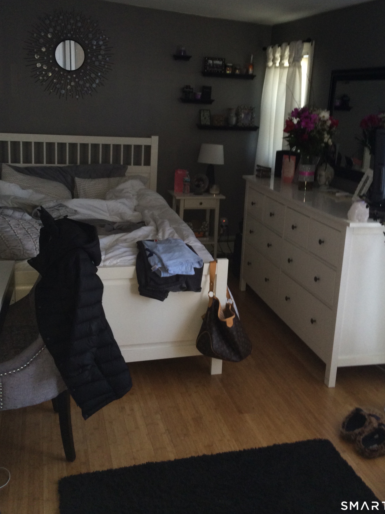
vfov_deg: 51.0
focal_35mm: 36
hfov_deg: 39.6
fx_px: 534
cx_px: 181
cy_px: 207
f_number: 2.2
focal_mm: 4.12
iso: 80
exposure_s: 1/30
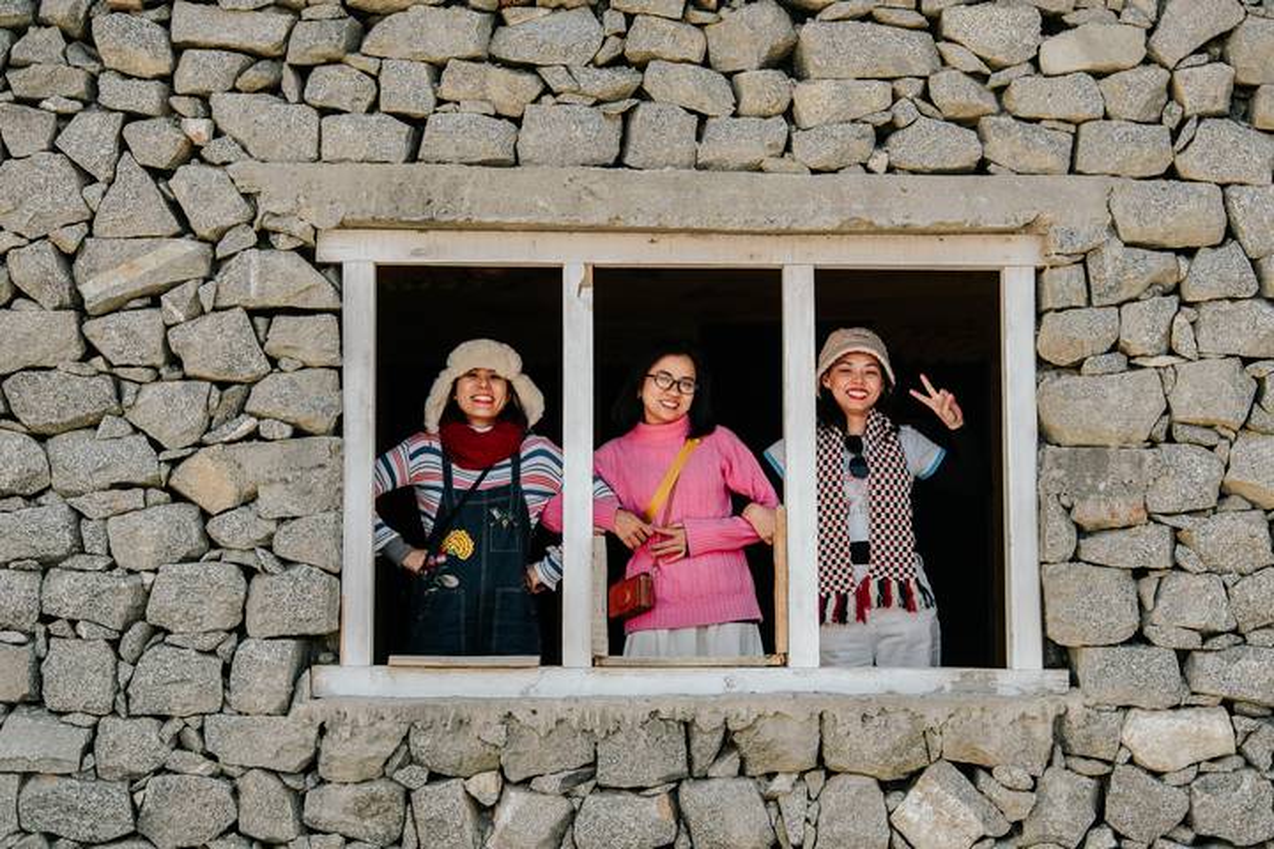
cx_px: 637
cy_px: 424
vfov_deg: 19.6
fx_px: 2461
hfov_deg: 29.0
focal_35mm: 70
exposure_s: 1/250
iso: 80
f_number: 2.8
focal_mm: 45.5
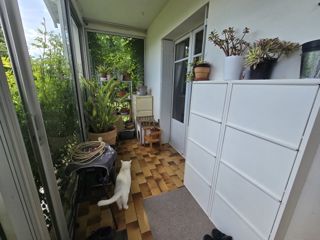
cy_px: 120
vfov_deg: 89.9
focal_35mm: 13
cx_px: 160
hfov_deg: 106.2
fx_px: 120
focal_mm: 2.2
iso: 50
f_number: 2.2
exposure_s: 1/456
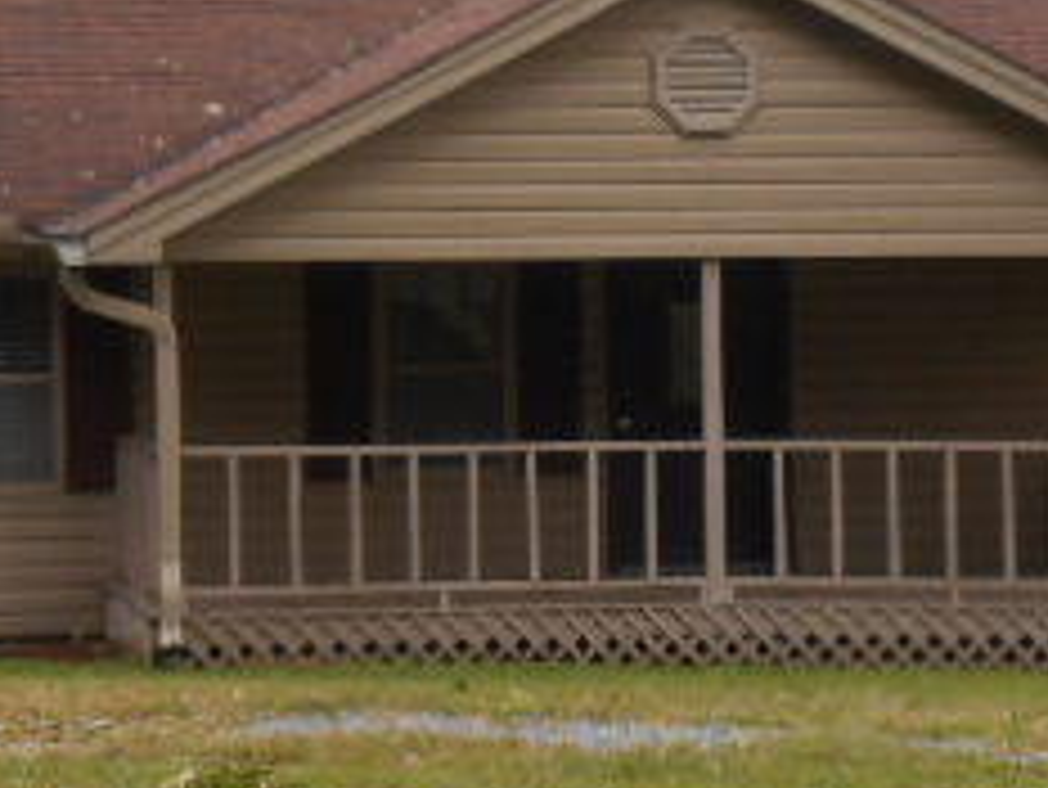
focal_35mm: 220
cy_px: 387
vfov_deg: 6.8
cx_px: 634
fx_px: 6664
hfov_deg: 9.0
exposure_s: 1/60
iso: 160
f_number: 4.7
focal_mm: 14.3
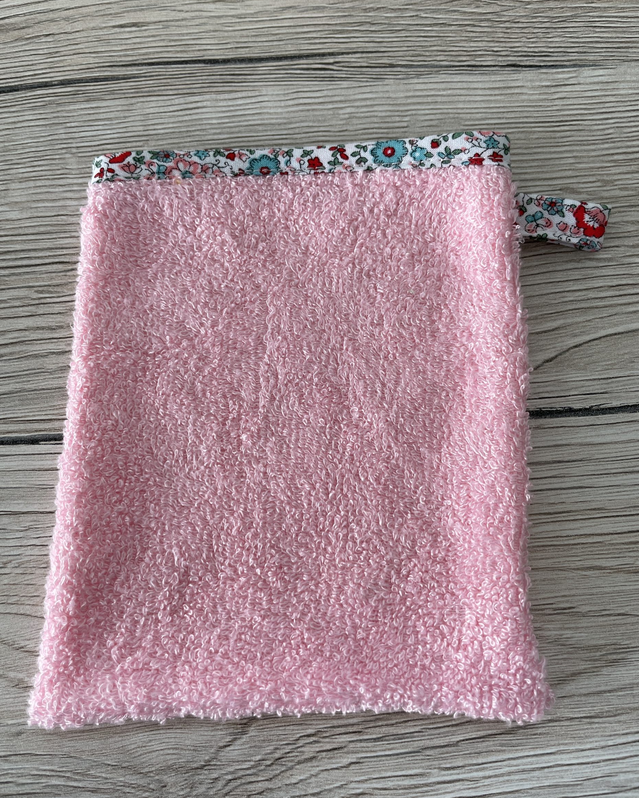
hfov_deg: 51.5
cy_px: 419
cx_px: 319
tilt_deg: -78.5
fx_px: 662
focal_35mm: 28
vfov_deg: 62.2
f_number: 1.6
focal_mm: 4.2
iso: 64
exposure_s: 1/121
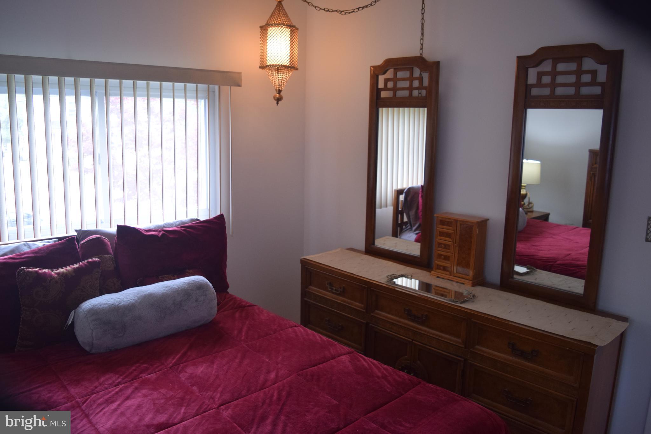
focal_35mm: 36
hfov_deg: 53.1
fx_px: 651
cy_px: 217
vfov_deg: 36.9
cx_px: 326
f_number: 4
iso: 640
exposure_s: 1/60
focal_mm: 24
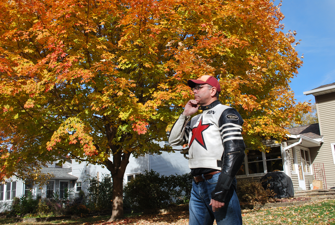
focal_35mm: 36
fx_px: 336
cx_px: 168
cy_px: 112
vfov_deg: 37.0
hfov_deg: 53.0
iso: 100
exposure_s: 1/200
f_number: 7.1
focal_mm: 24
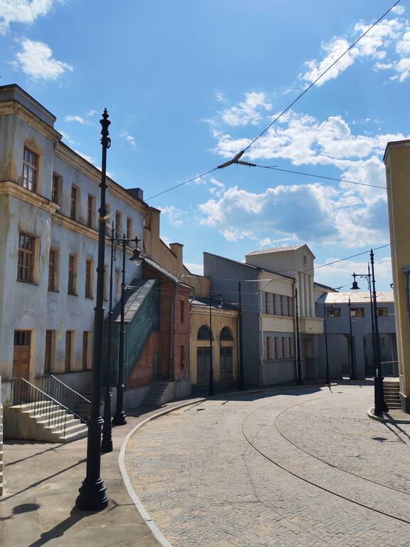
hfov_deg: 46.8
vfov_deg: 60.0
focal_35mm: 30
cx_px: 205
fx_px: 474
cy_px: 274
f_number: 1.9
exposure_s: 1/2200
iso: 50
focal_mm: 6.12
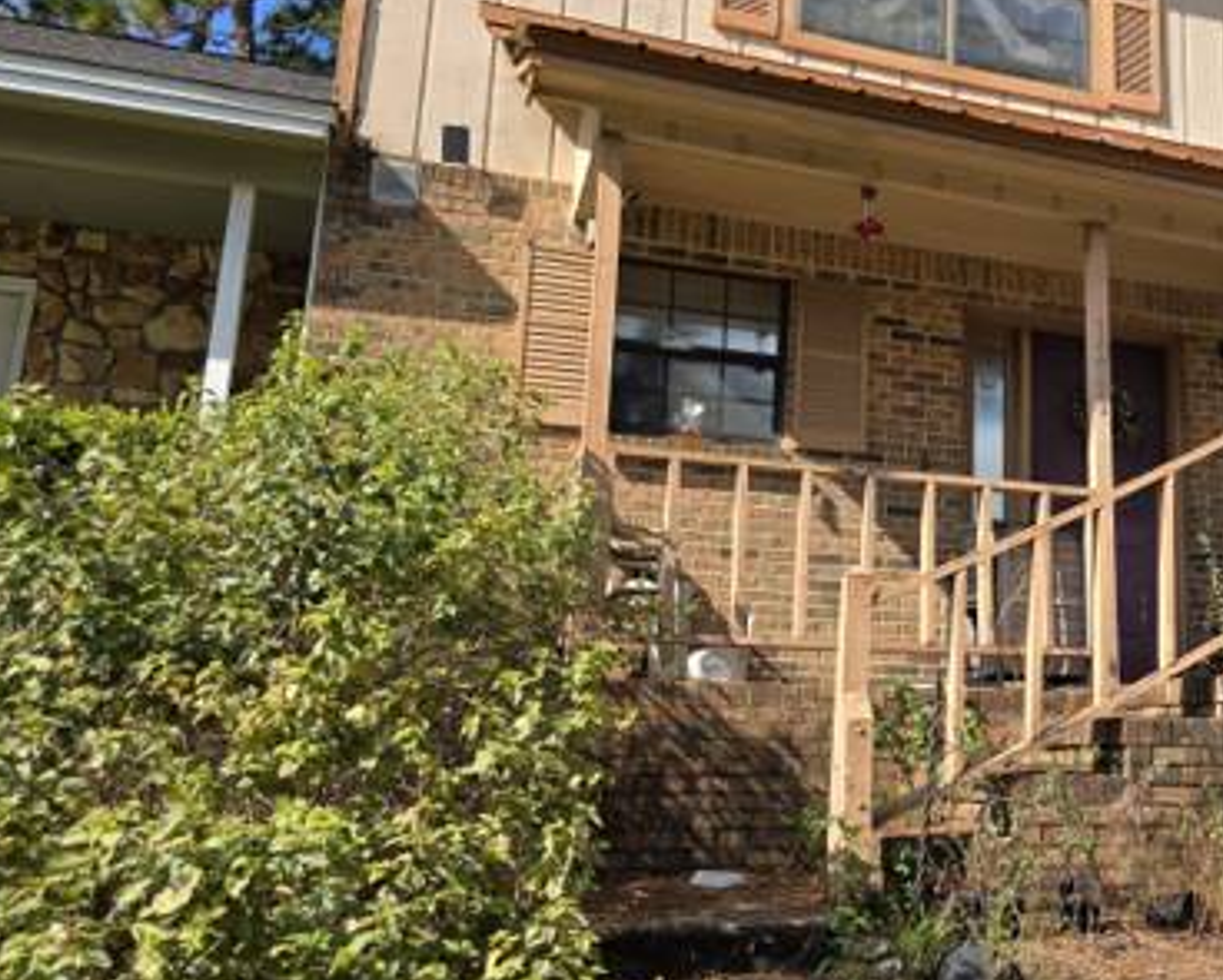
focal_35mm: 39
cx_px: 1020
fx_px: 1413
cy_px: 410
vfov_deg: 38.2
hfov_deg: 44.0
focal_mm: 6.3
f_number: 1.7
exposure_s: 1/3255
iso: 80
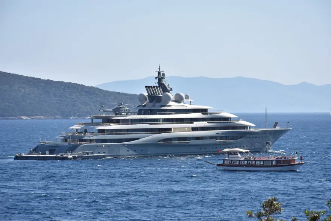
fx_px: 1600
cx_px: 166
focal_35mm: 174
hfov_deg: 11.8
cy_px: 110
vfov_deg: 7.9
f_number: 10
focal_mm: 116
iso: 400
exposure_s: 1/1600
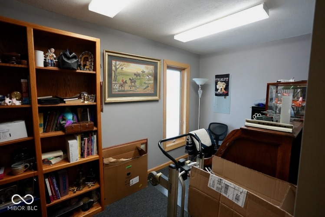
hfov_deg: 96.7
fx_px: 144
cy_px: 108
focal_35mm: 16
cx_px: 162
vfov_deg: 73.8
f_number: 7.1
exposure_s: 1/50
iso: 3200
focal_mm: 16
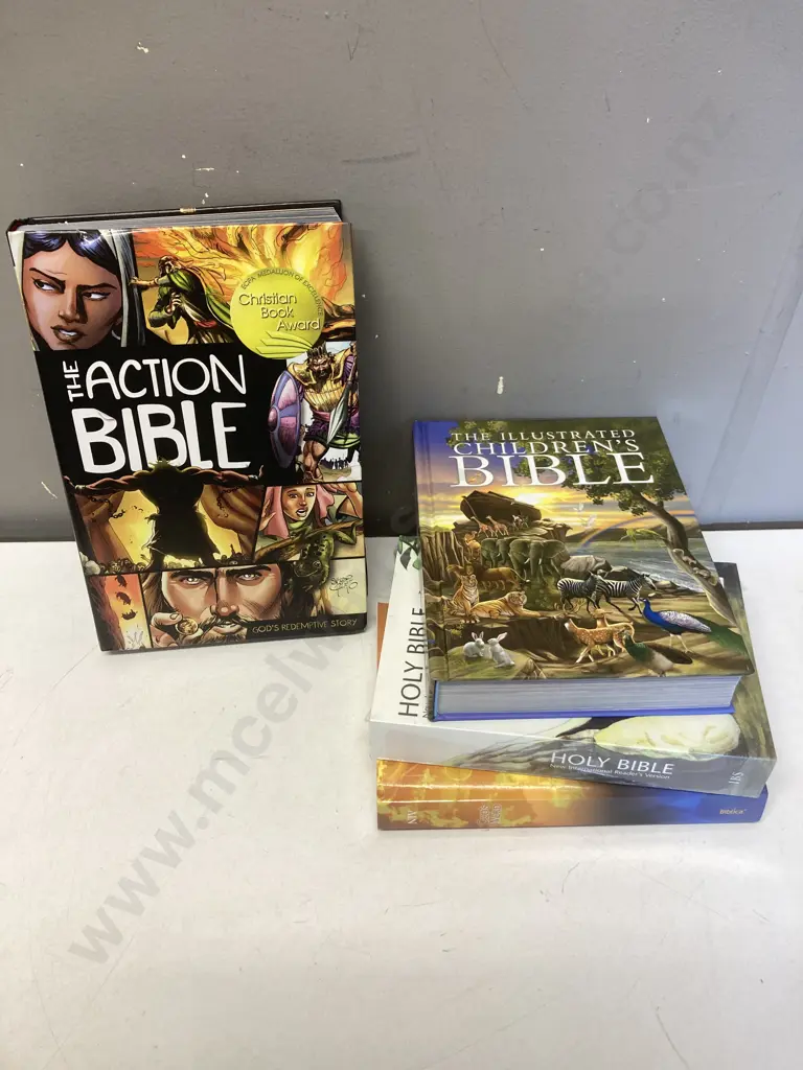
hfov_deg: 49.7
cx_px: 402
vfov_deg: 63.4
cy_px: 535
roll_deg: -1.6
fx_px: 866
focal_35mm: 28
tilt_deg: -44.6
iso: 64
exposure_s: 1/50
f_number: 1.8
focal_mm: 3.99
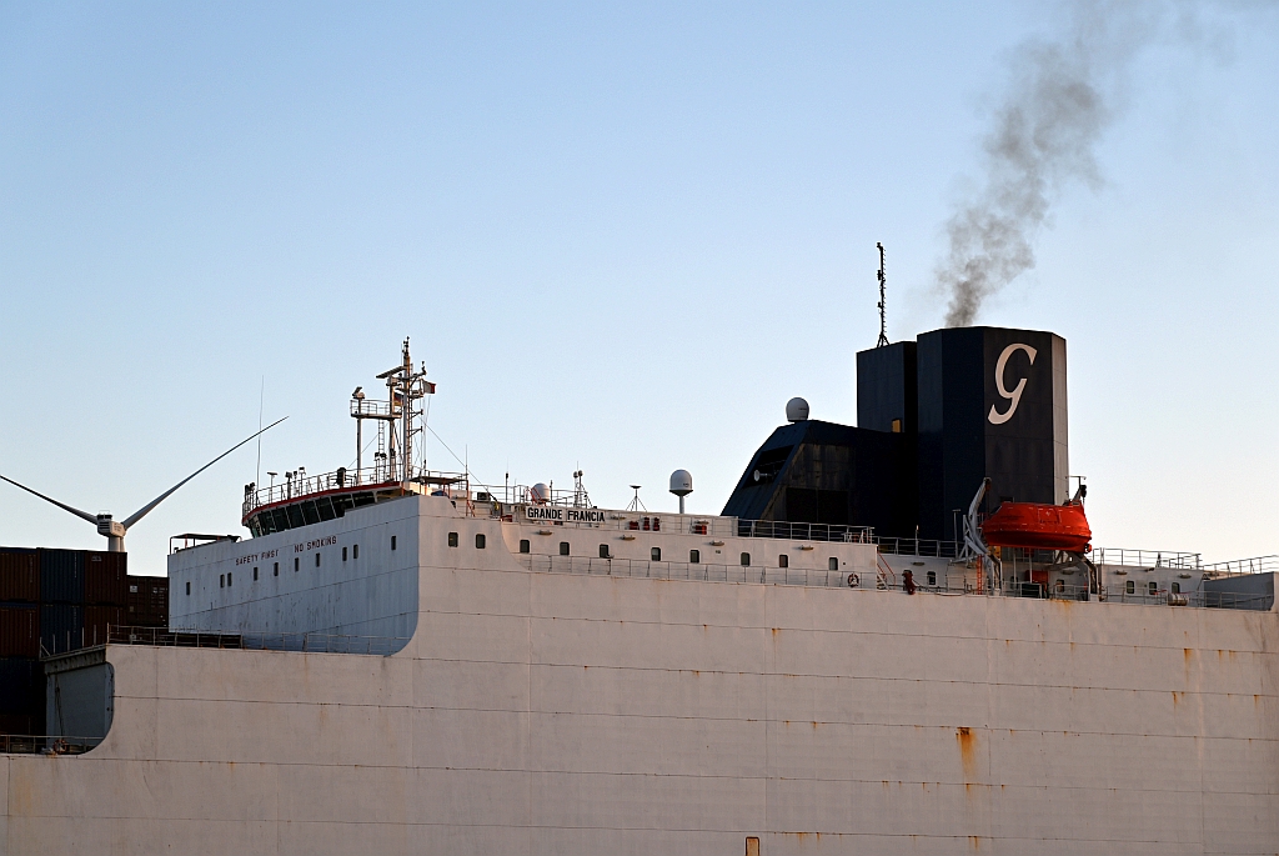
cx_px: 640
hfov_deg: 17.0
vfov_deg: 11.4
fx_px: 4267
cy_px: 428
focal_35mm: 120
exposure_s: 1/320
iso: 100
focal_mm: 120
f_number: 6.3
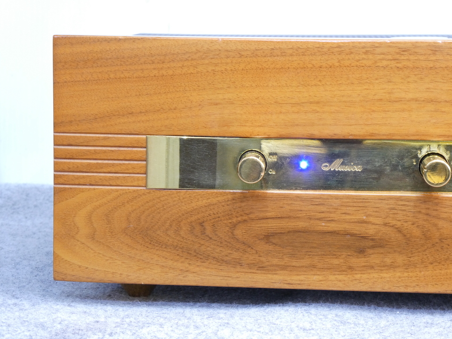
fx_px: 1619
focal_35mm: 124
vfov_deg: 12.0
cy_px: 170
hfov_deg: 15.9
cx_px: 226
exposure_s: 1/5
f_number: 5.2
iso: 200
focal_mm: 22.3
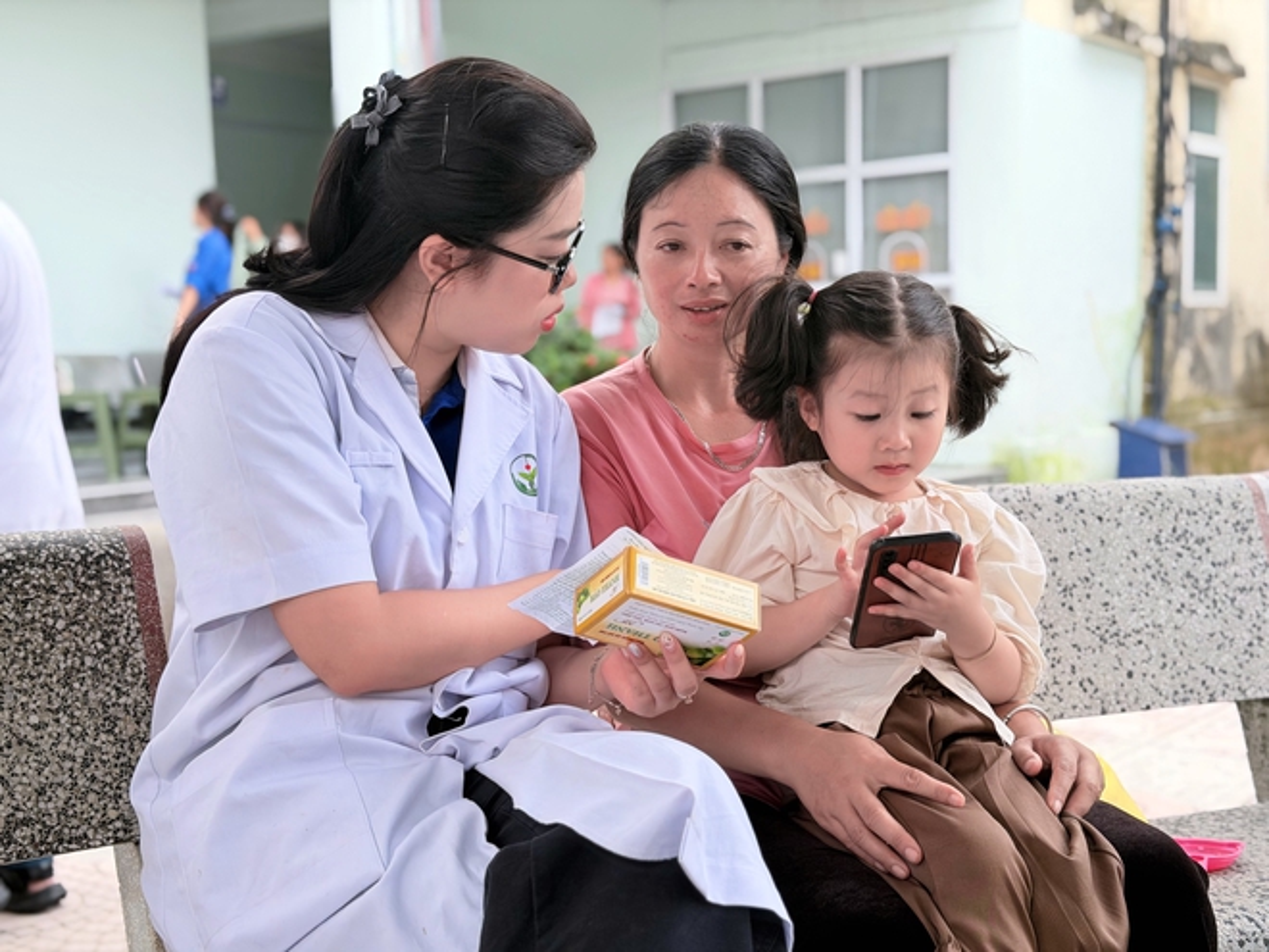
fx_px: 1760
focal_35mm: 48
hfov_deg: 39.7
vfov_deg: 30.3
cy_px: 476
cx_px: 634
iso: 64
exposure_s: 1/316
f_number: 1.8
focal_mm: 6.8
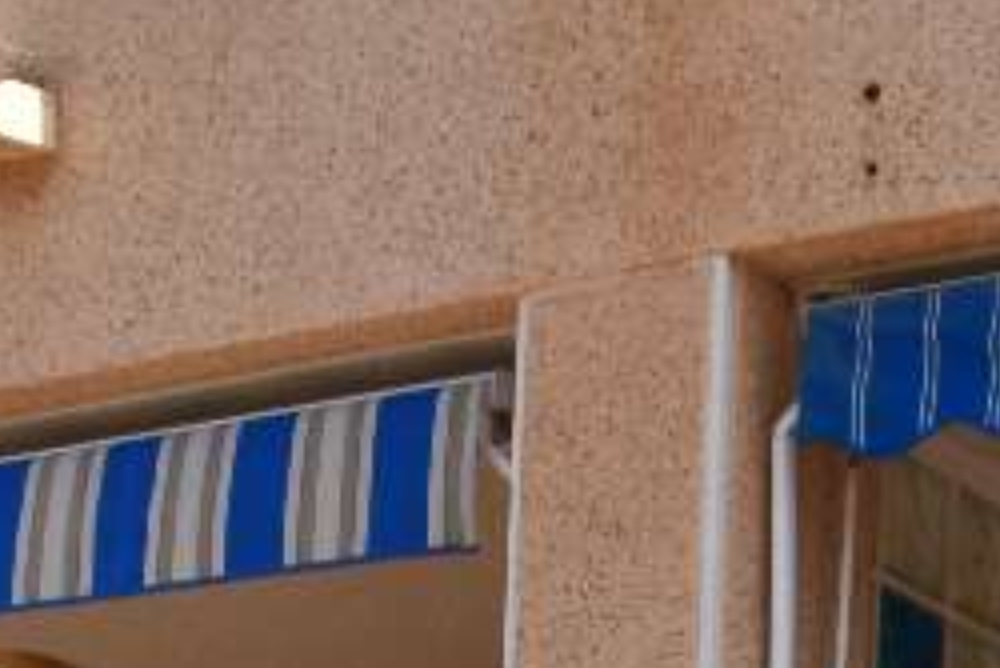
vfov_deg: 7.1
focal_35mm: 180
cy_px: 1764
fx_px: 5003
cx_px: 868
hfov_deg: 11.4
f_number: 8
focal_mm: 20
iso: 180
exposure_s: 1/500
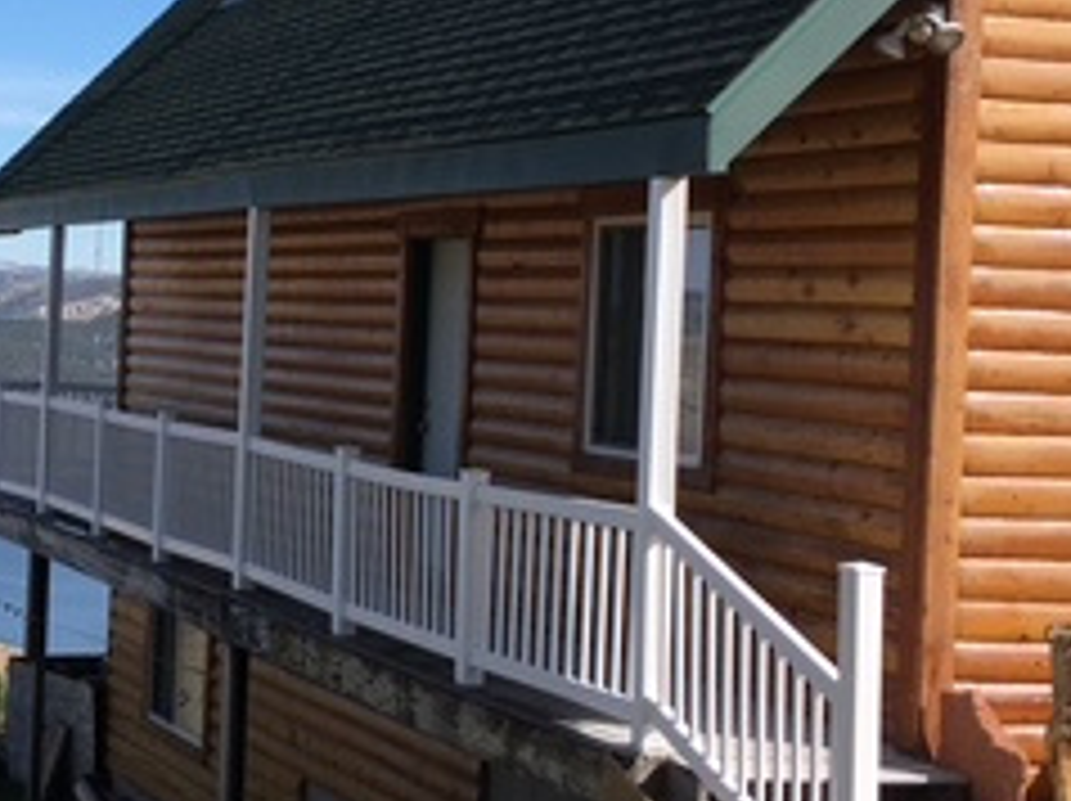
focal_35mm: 78
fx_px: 2411
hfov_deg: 23.5
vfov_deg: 18.8
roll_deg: -3.3
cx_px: -99
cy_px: 320
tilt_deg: +1.5
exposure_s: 1/1799
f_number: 2.2
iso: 32
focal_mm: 4.15
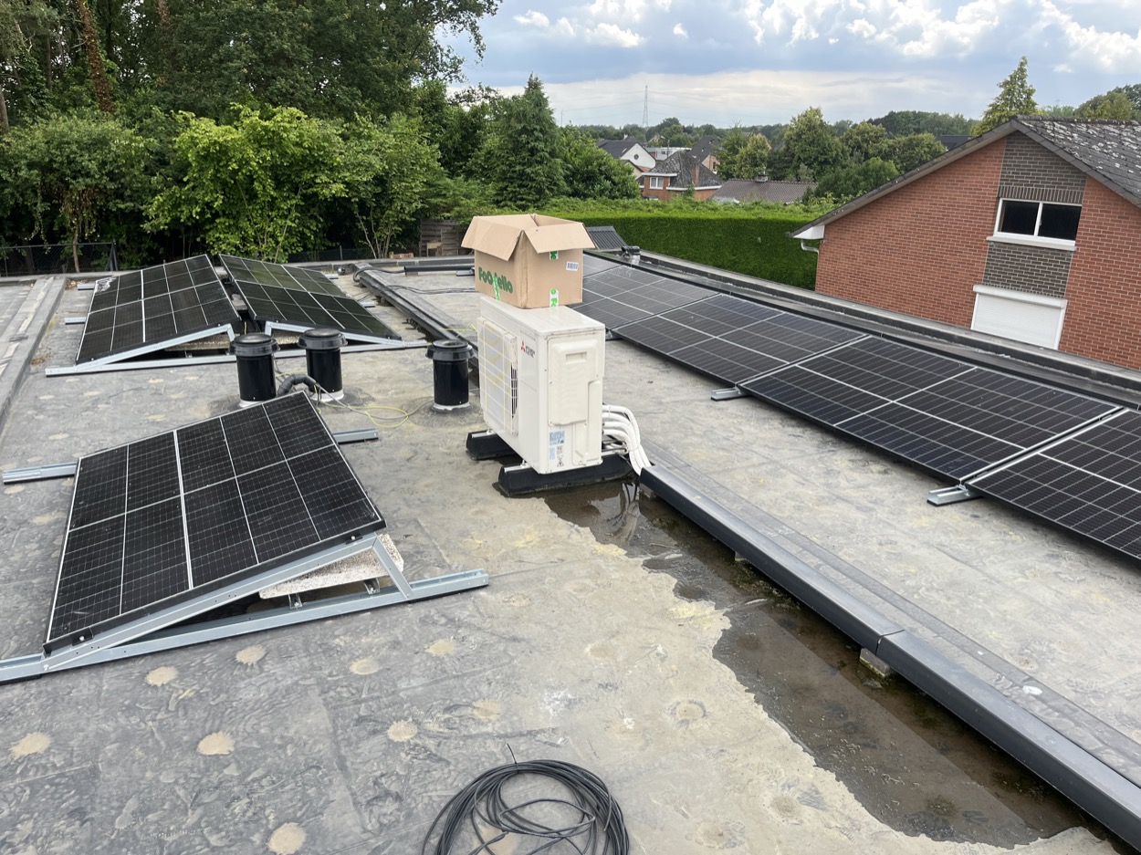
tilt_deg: -18.1
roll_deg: -0.4
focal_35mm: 26
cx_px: 570
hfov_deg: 67.3
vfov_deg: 53.0
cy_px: 428
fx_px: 857
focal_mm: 5.1
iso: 50
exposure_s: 1/710
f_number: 1.6
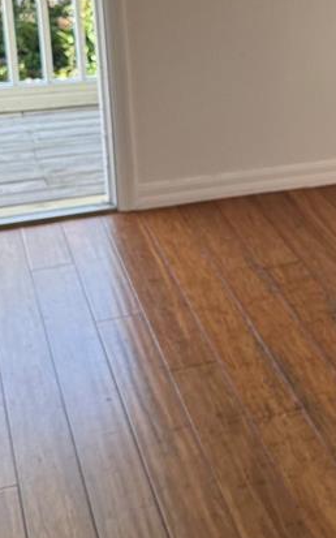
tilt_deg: -15.1
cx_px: 432
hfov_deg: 16.7
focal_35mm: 74
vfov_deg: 27.4
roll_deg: -1.8
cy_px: 122
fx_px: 1085
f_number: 1.78
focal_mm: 6.76
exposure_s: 1/230
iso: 125
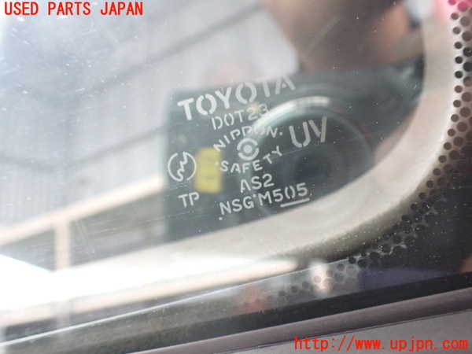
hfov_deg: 60.0
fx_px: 409
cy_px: 177
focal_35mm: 30
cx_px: 236
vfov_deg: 46.8
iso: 800
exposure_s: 1/80
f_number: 2.3
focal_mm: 5.4
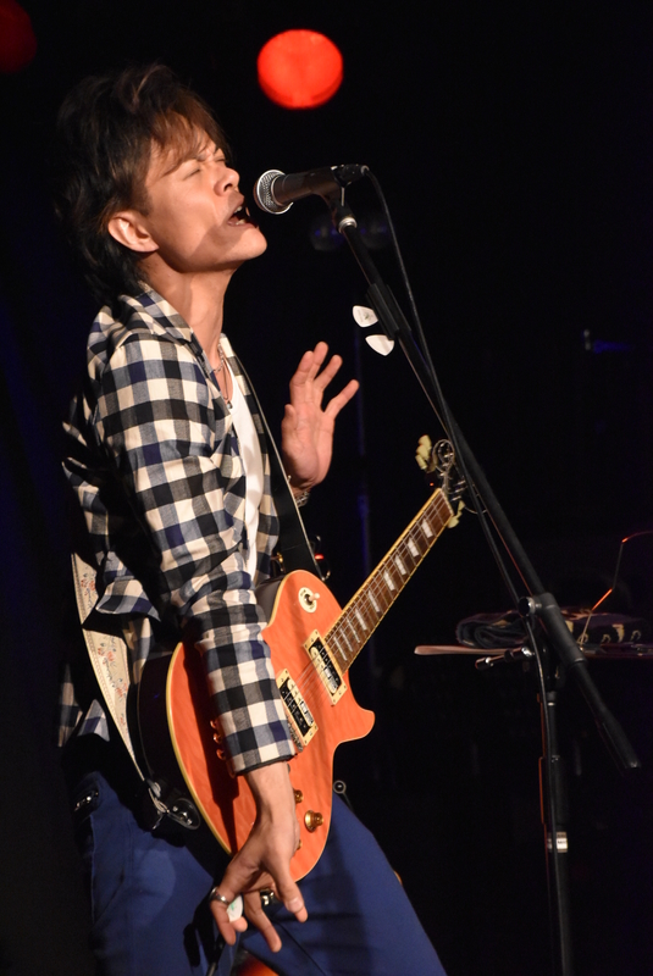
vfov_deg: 17.5
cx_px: 326
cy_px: 488
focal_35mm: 117
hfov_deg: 11.7
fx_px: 3176
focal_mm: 78
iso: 4500
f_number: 5.3
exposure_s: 1/60
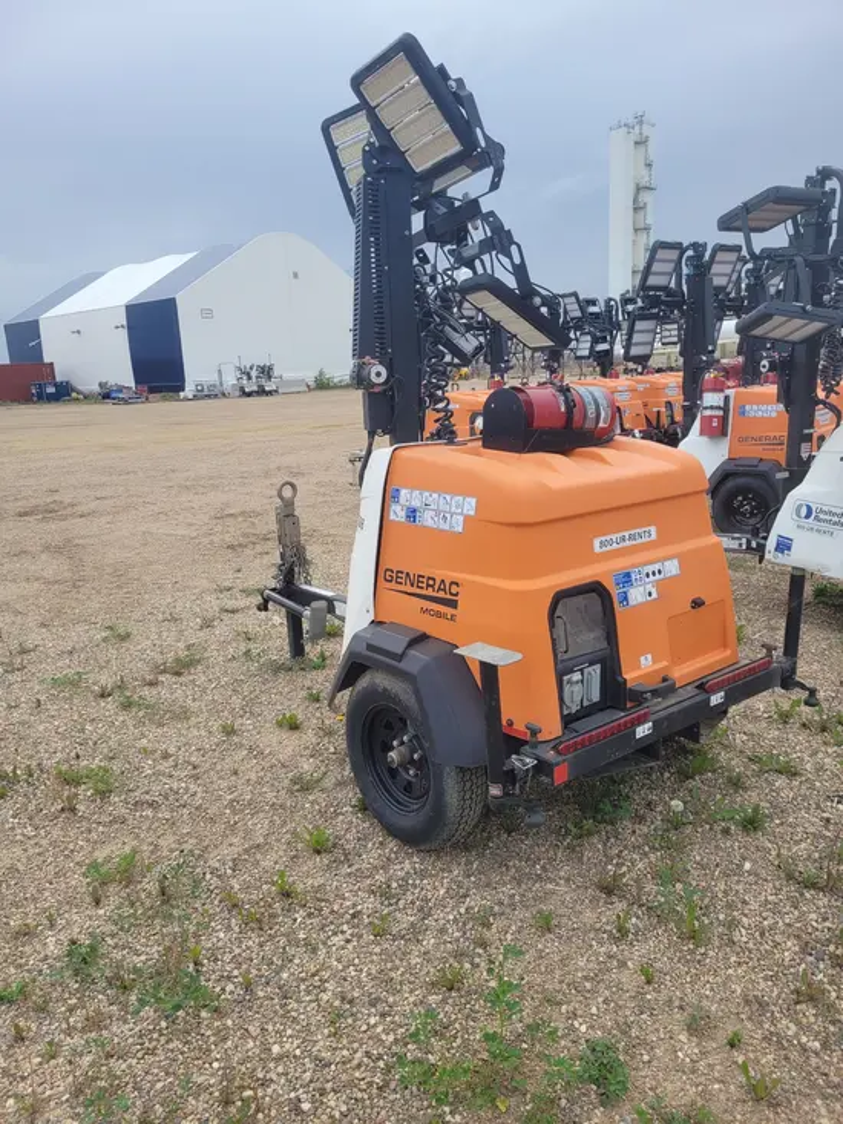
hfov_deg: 53.1
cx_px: 422
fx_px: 844
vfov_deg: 67.3
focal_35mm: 26
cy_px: 562
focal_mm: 5.4
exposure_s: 1/1215
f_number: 1.8
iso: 40
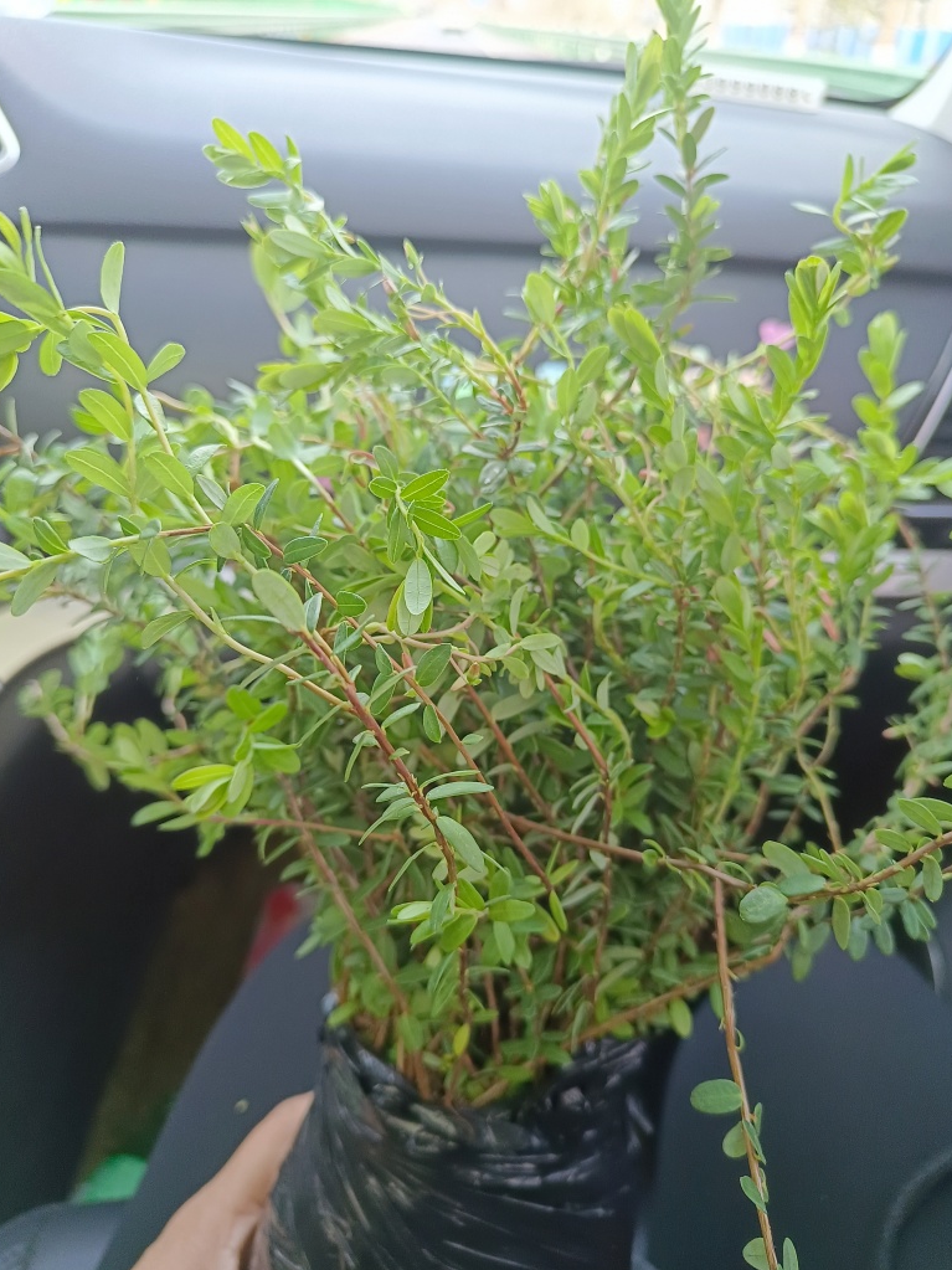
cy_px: 652
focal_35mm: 24
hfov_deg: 56.8
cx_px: 483
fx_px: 880
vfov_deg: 71.6
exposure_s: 1/100
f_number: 1.88
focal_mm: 5.59
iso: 709
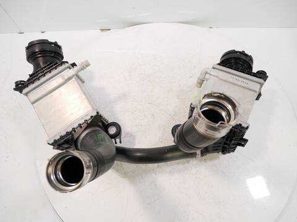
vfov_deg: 56.8
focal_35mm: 24
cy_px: 111
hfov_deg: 71.6
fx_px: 206
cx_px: 148
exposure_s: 1/60
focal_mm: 12
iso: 500
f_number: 3.5
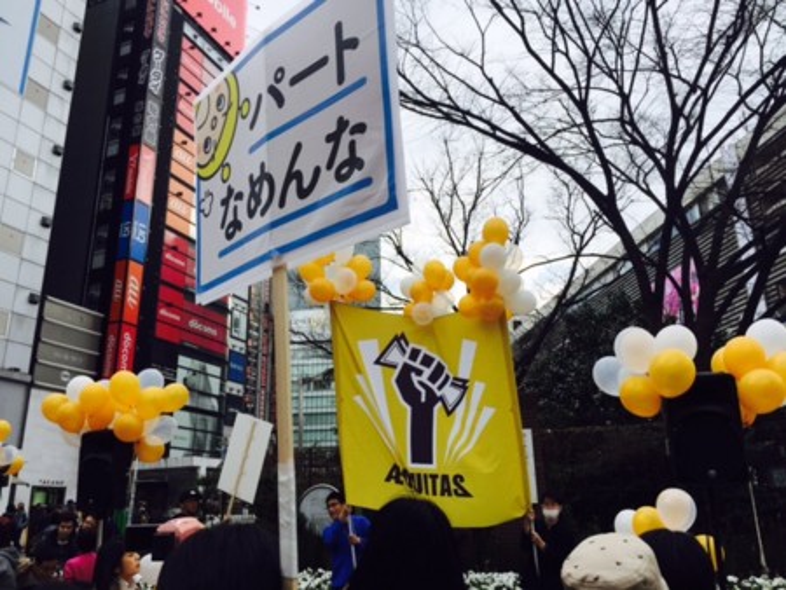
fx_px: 659
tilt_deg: +18.2
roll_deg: +0.0
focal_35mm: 29
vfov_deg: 48.3
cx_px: 393
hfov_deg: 61.6
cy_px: 295
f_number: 2.2
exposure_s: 1/1276
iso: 32
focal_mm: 4.15
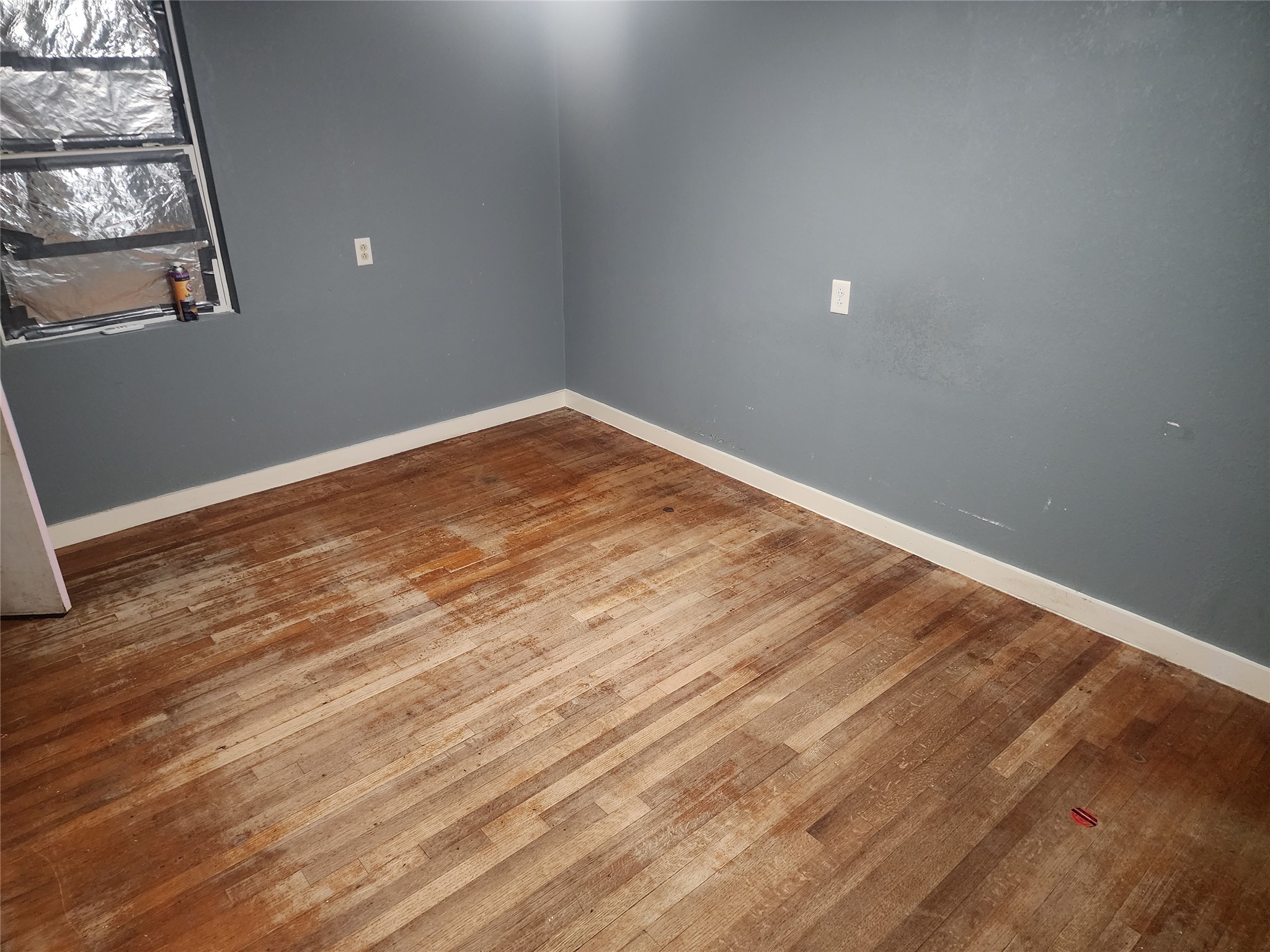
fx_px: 844
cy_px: 476
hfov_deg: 73.9
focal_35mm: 23
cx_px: 635
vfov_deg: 58.9
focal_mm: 6.4
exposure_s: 1/30
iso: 640
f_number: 1.8
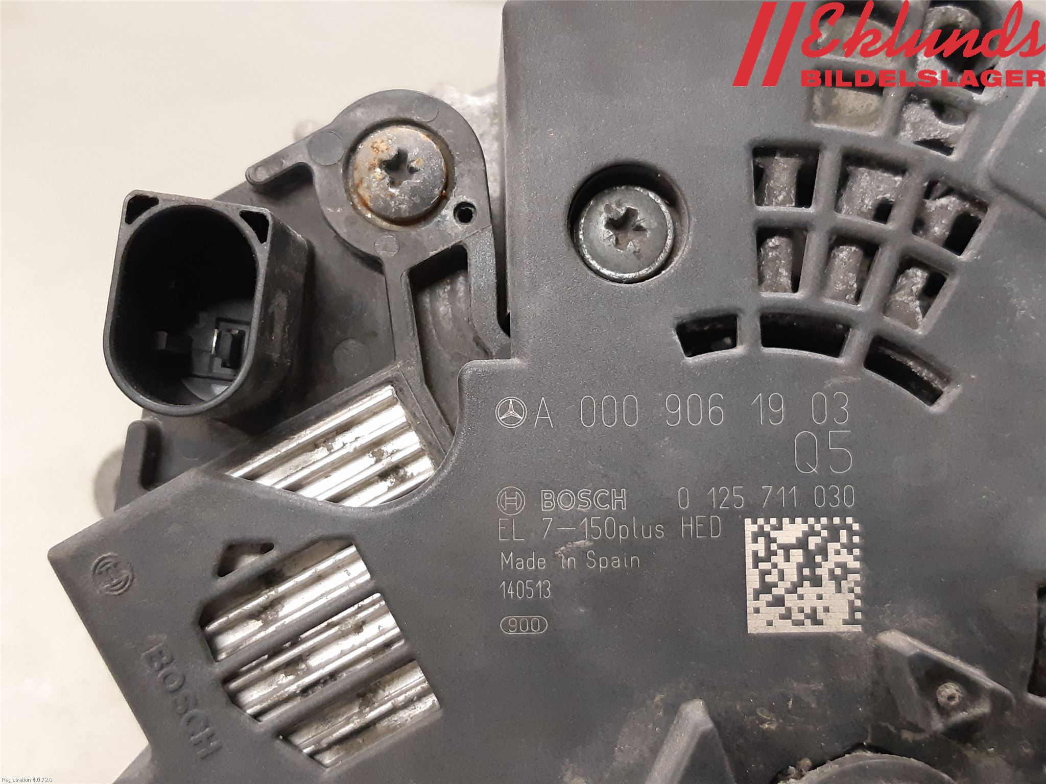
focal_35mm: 26
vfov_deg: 53.1
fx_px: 786
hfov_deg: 67.3
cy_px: 392
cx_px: 523
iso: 320
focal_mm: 3.93
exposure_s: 1/50
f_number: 1.7
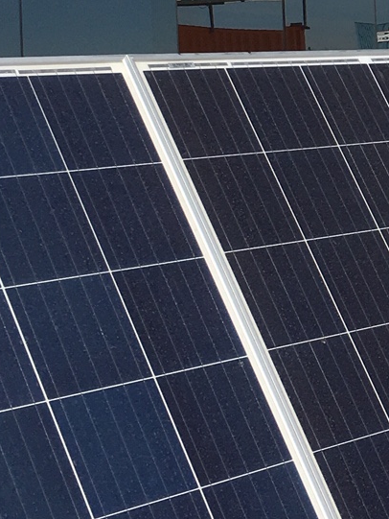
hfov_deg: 12.8
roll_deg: +2.7
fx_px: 1618
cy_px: 17
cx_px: 635
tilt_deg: +2.5
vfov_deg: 17.8
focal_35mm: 108
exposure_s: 1/3077
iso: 25
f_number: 2.2
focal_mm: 4.15
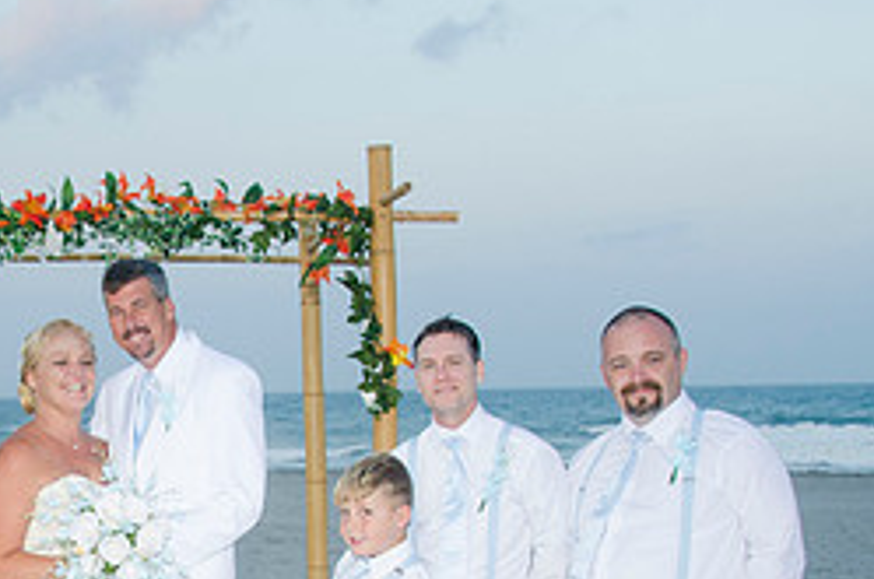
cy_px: 561
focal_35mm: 70
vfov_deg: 18.9
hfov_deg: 27.8
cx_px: 81
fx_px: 1696
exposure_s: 1/100
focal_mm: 20
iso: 100
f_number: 5.6
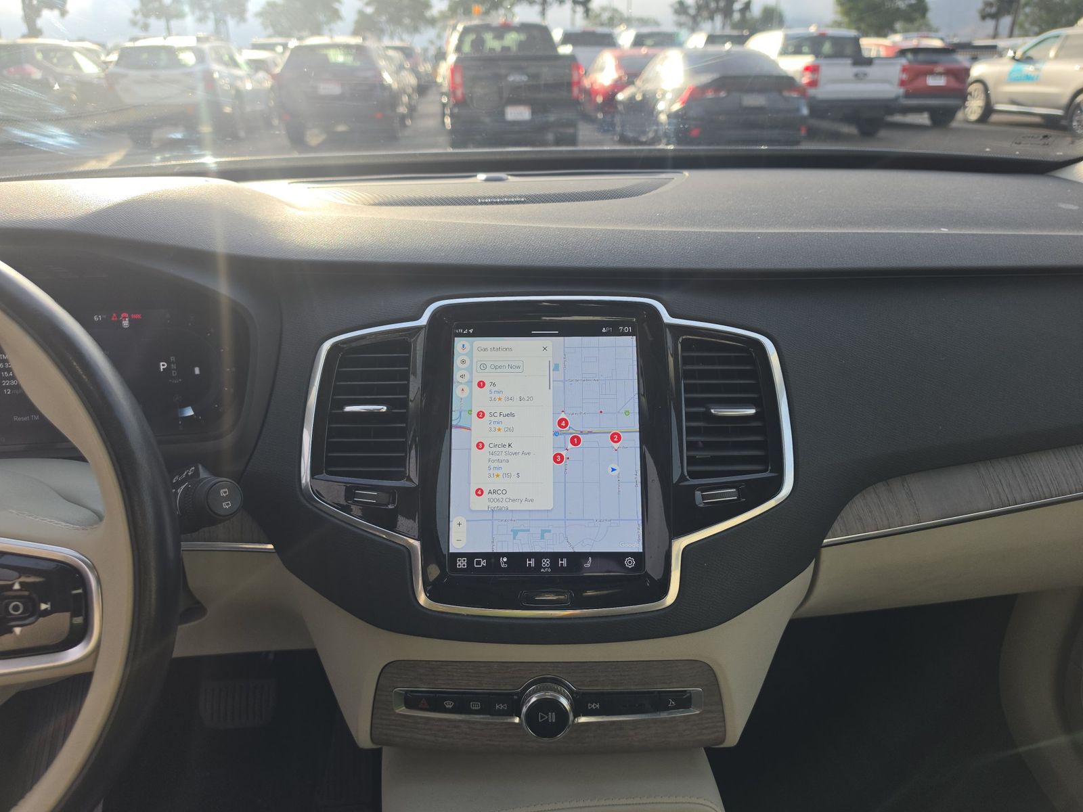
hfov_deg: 73.9
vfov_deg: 58.9
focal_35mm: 23
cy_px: 406
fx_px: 720
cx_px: 542
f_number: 1.4
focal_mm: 6.5
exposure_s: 1/229
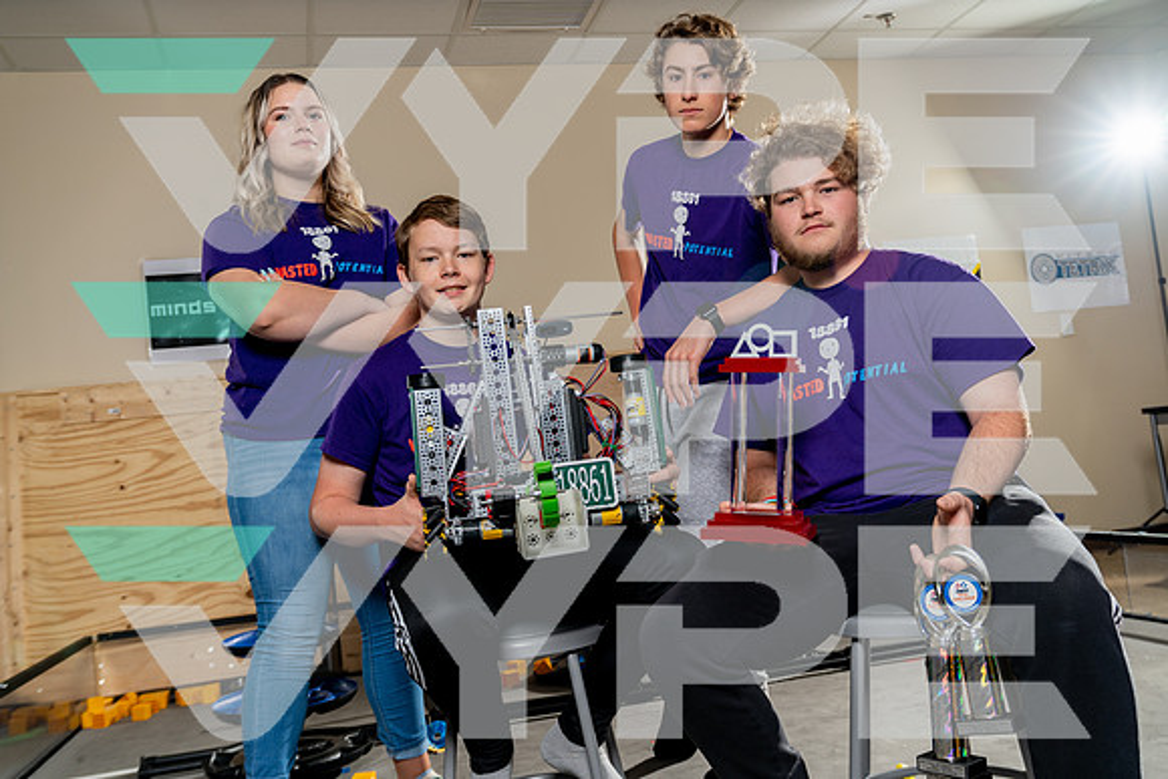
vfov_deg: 40.0
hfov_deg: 57.2
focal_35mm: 33
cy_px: 390
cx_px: 584
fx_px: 1071
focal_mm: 33
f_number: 4.5
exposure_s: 1/250
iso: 100
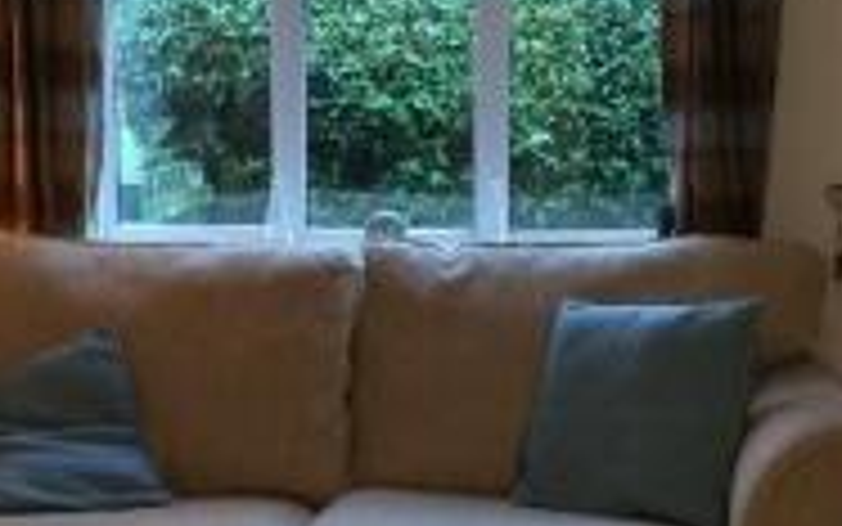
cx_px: 439
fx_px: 2204
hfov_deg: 21.6
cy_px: 303
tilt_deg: -5.9
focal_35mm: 96
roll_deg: -0.4
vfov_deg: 13.6
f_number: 2.2
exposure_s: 1/33
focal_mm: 4.15
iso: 200
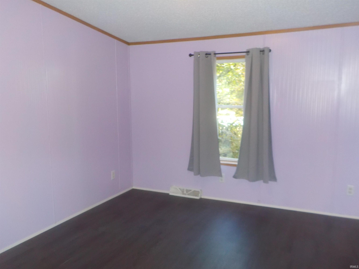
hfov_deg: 60.0
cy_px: 134
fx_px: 311
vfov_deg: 46.8
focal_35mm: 30
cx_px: 180
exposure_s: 1/30
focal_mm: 4.1
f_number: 3.3
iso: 220
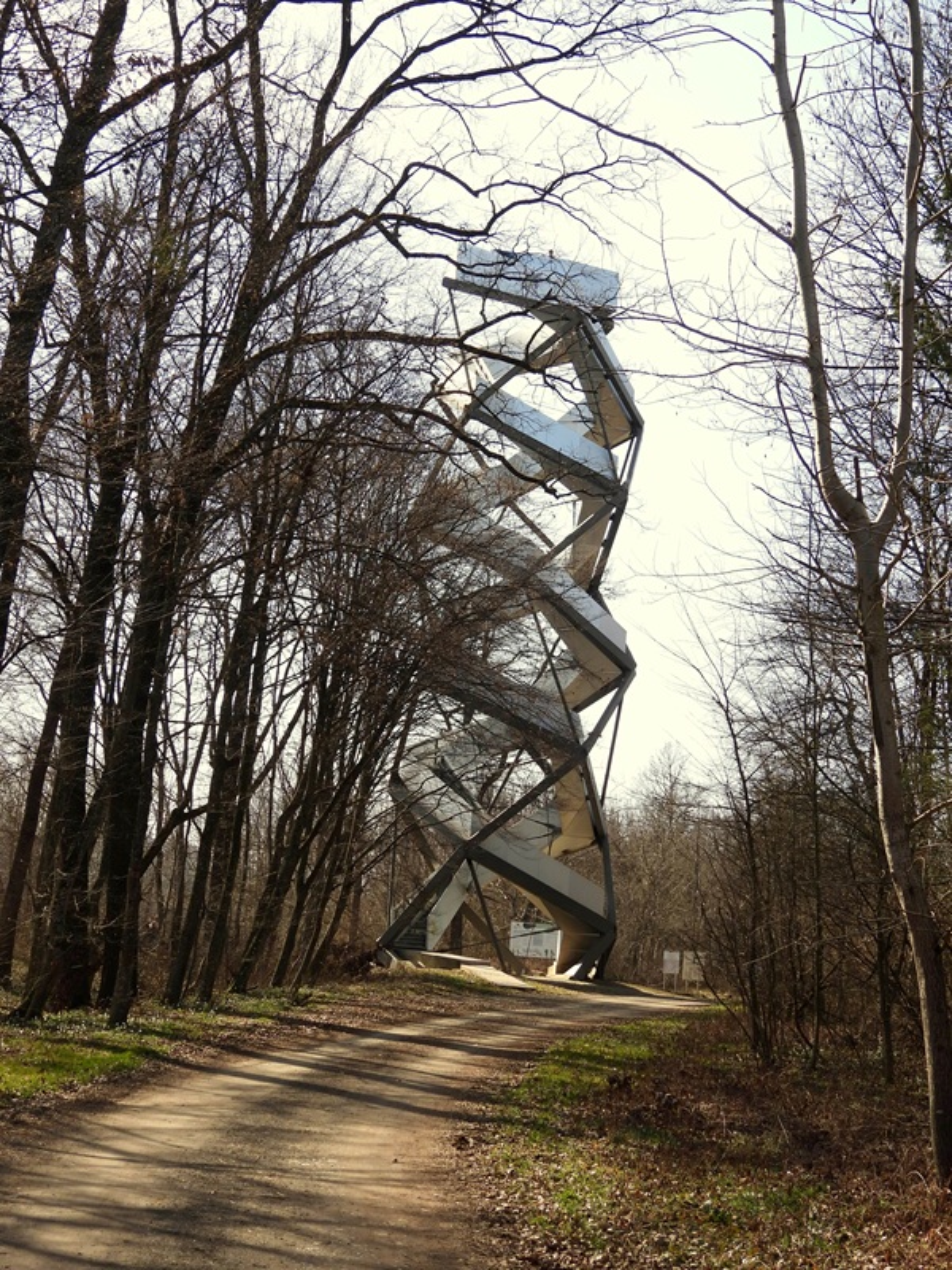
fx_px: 1833
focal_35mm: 50
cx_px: 476
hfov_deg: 29.1
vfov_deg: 38.2
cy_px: 635
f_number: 3.5
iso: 100
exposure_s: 1/800
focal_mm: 8.9
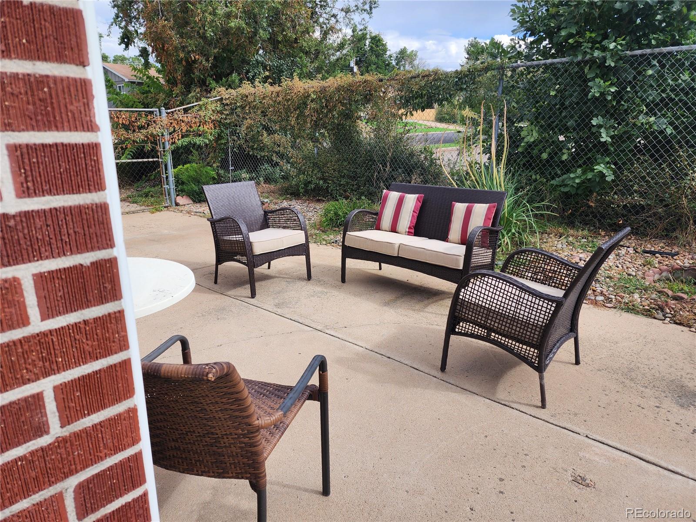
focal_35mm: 23
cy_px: 261
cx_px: 348
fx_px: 462
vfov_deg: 58.9
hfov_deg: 73.9
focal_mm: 6.4
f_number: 1.8
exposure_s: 1/550
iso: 12
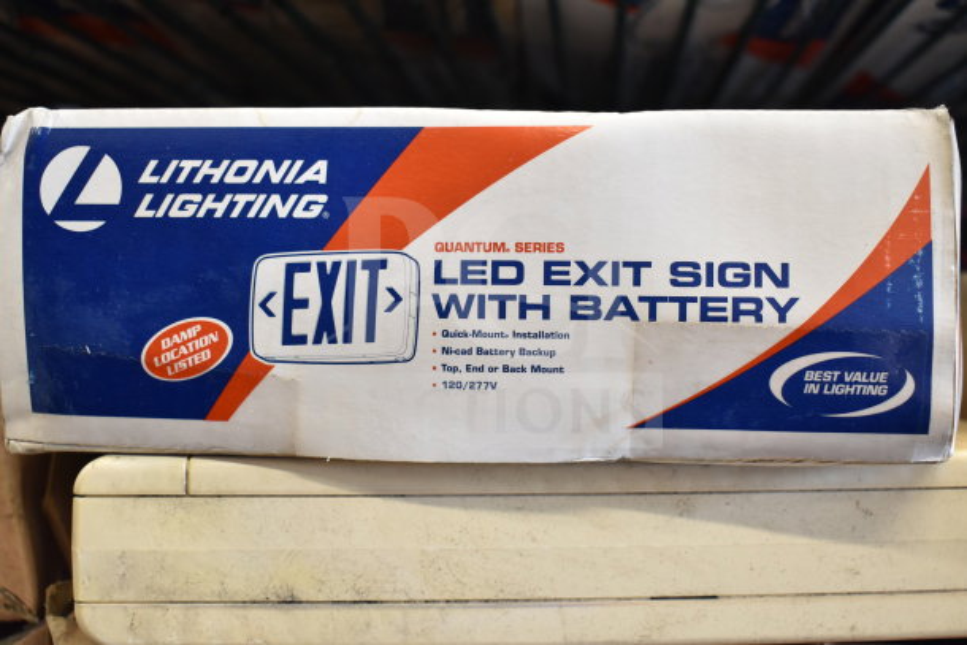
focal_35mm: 44
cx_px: 484
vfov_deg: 30.9
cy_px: 322
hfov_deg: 45.0
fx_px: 1169
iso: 900
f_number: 4.2
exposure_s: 1/50
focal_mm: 29
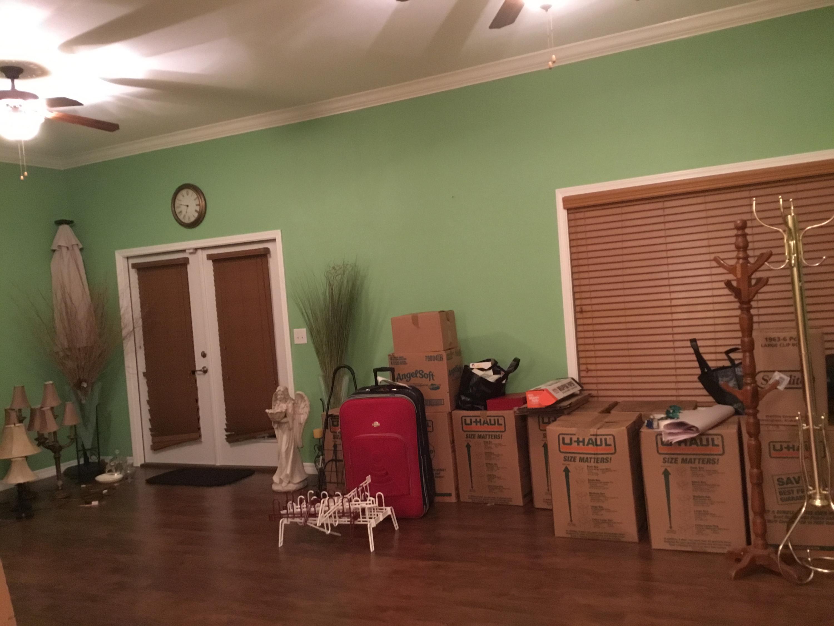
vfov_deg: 45.4
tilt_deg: -1.3
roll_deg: +5.9
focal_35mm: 31
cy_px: 313
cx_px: 417
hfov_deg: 58.4
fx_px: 747
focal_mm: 3.3
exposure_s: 1/15
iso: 400
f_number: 2.4
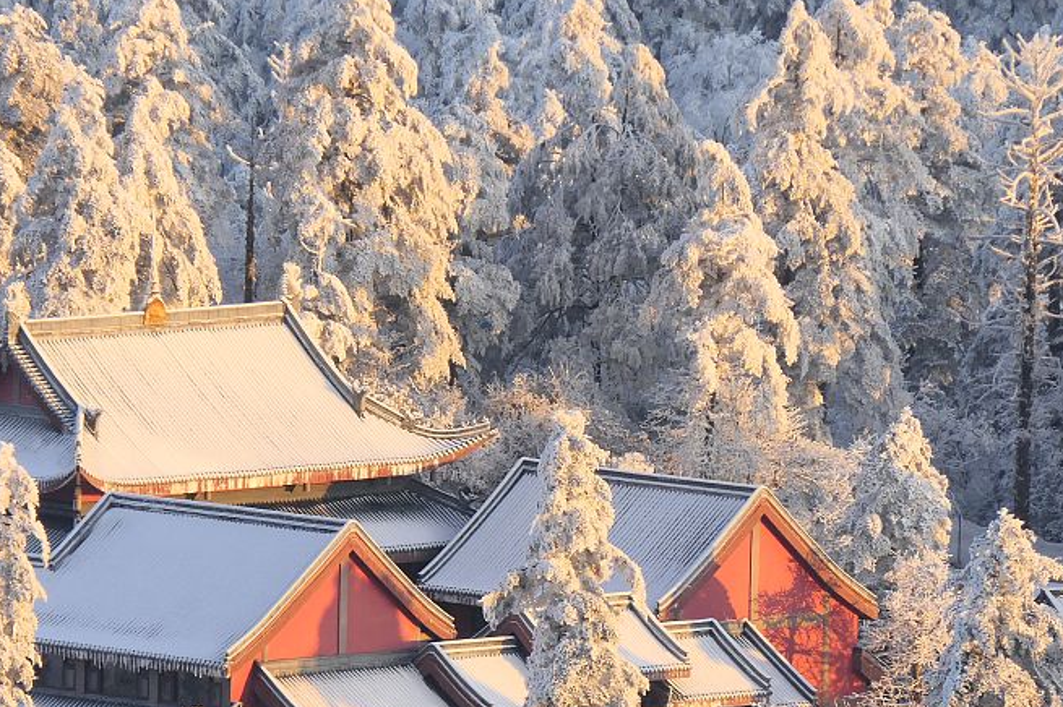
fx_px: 23963
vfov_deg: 1.7
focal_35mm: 812
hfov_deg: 2.5
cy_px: 540
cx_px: 437
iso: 500
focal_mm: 162.8
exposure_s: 1/500
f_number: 4.5
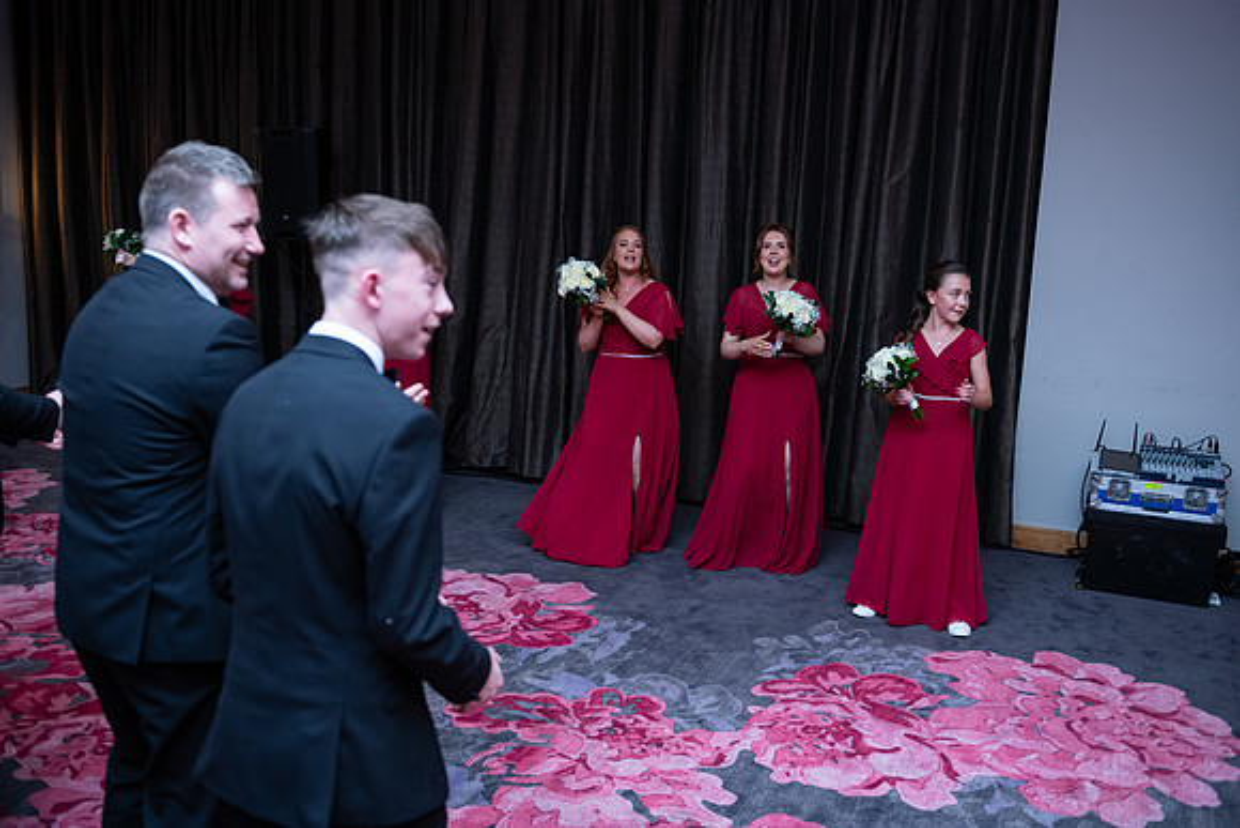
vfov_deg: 41.1
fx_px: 1102
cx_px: 620
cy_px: 414
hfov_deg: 58.7
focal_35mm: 32
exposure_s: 1/160
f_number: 3.5
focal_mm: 32
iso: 800
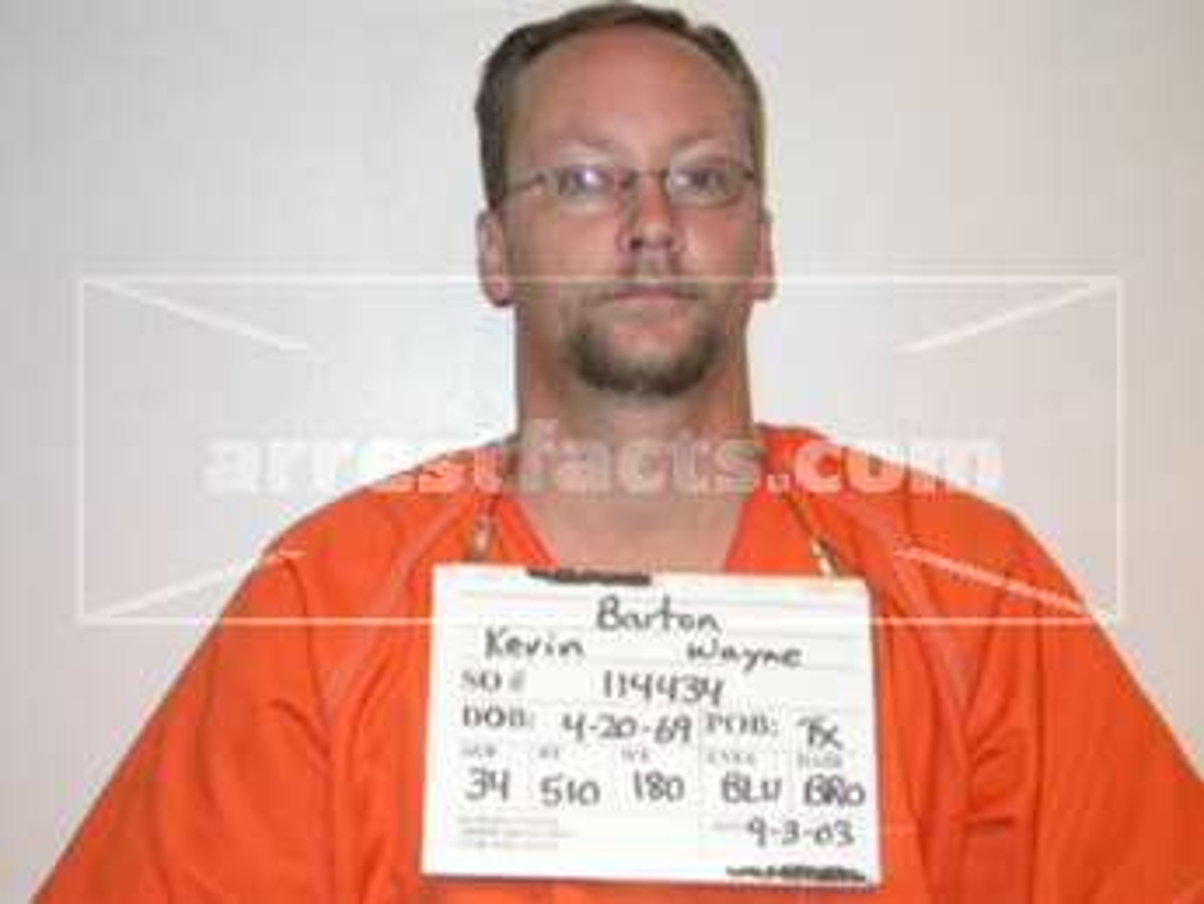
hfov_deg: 29.4
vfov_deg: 22.3
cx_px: 602
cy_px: 452
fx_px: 2296
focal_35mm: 66
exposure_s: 1/60.3
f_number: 3.2
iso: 100
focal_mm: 13.8
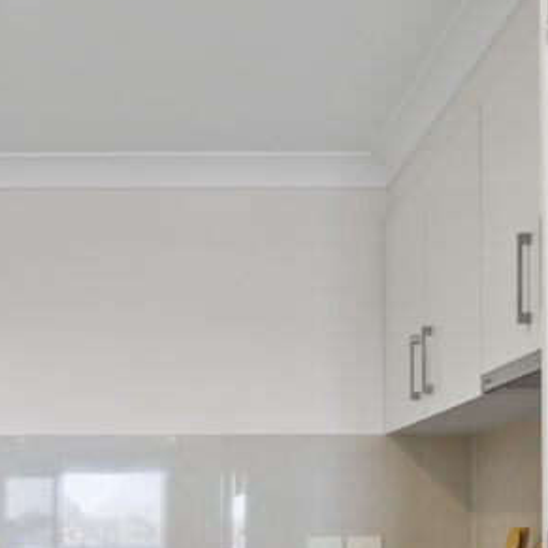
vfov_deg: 36.8
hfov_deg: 39.5
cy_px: 520
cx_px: 179
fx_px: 752
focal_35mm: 42
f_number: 7.1
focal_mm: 16
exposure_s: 1/4
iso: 800
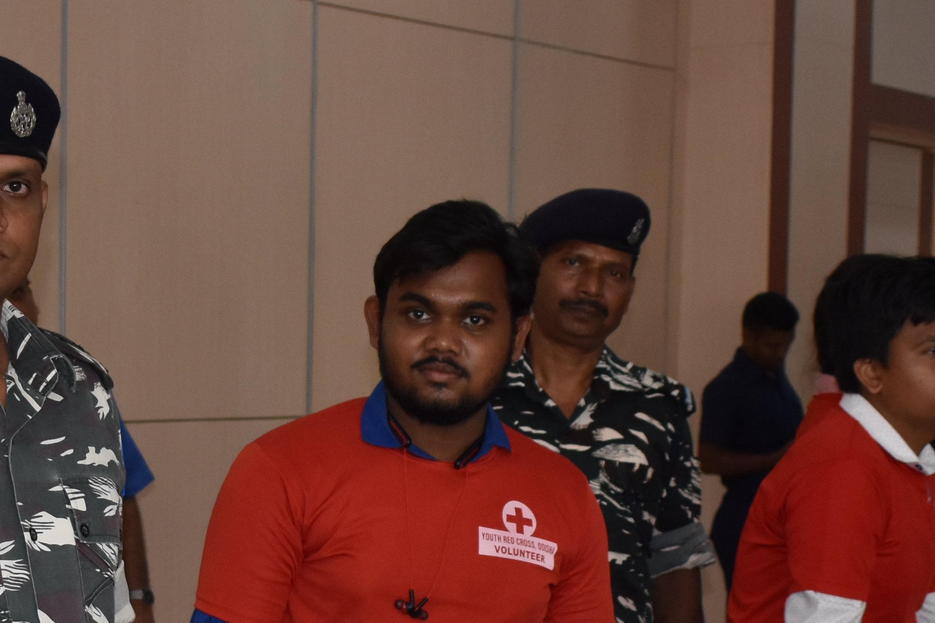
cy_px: 727
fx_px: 2545
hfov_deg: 20.8
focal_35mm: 98
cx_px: 386
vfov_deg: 13.6
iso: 800
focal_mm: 24
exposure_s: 1/160
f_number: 4
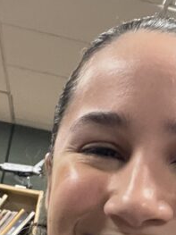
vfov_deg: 16.6
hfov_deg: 12.1
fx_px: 794
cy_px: 219
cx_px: 255
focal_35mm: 117
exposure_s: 1/41
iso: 250
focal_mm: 2.71
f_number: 2.2
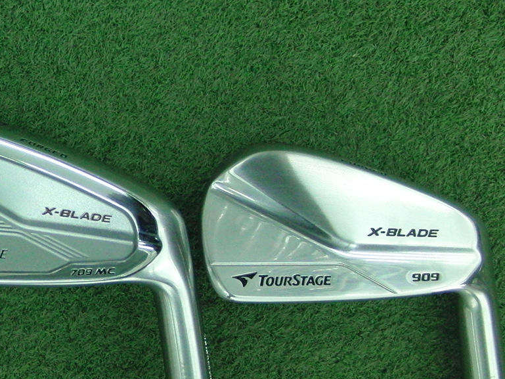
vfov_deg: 19.1
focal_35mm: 77
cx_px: 16
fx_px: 1123
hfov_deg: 24.3
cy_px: 238
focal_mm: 6.42
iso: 400
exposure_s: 1/50
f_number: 3.6
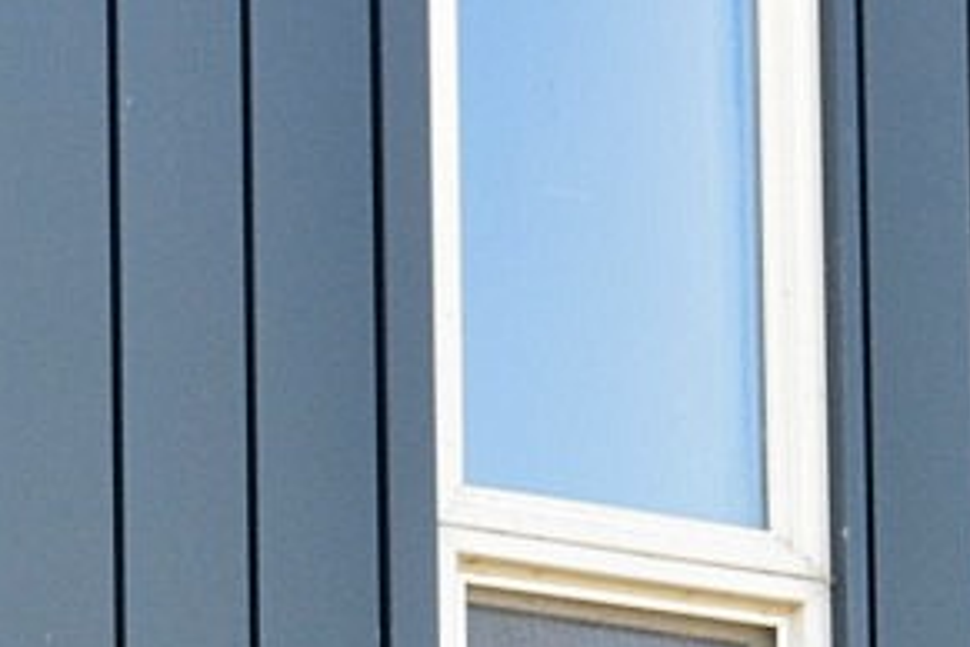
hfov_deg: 9.1
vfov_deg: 5.8
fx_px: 6083
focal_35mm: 226
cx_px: 33
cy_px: 1661
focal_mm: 27
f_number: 9
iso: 400
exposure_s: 1/125
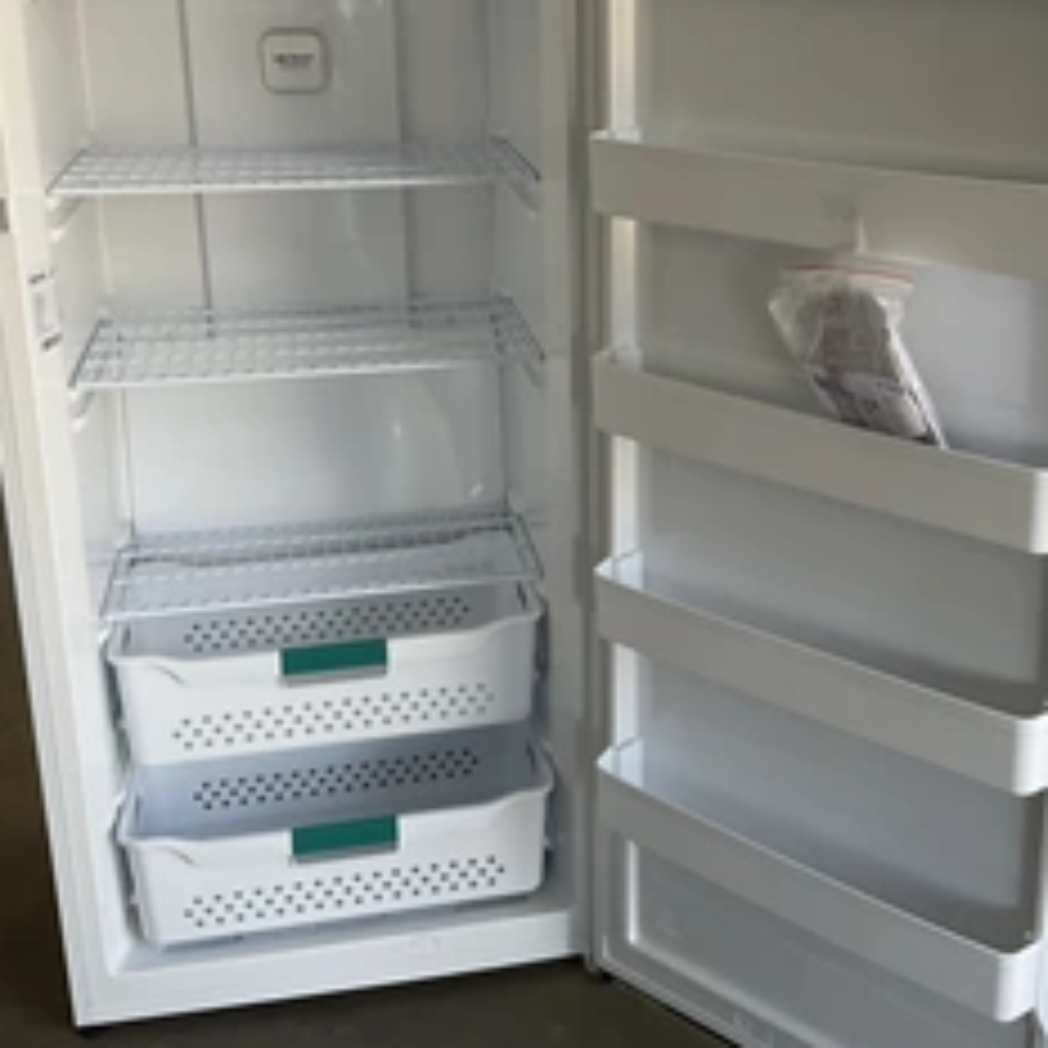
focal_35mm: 44
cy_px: 387
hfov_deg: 38.2
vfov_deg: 38.1
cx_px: 634
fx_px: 1507
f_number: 1.8
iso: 32
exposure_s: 1/122
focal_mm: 3
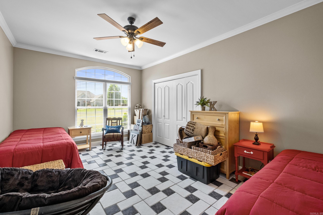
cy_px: 108
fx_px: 135
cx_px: 162
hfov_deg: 100.4
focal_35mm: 15
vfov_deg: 77.3
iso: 400
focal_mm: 10
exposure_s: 1/10
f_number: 7.1
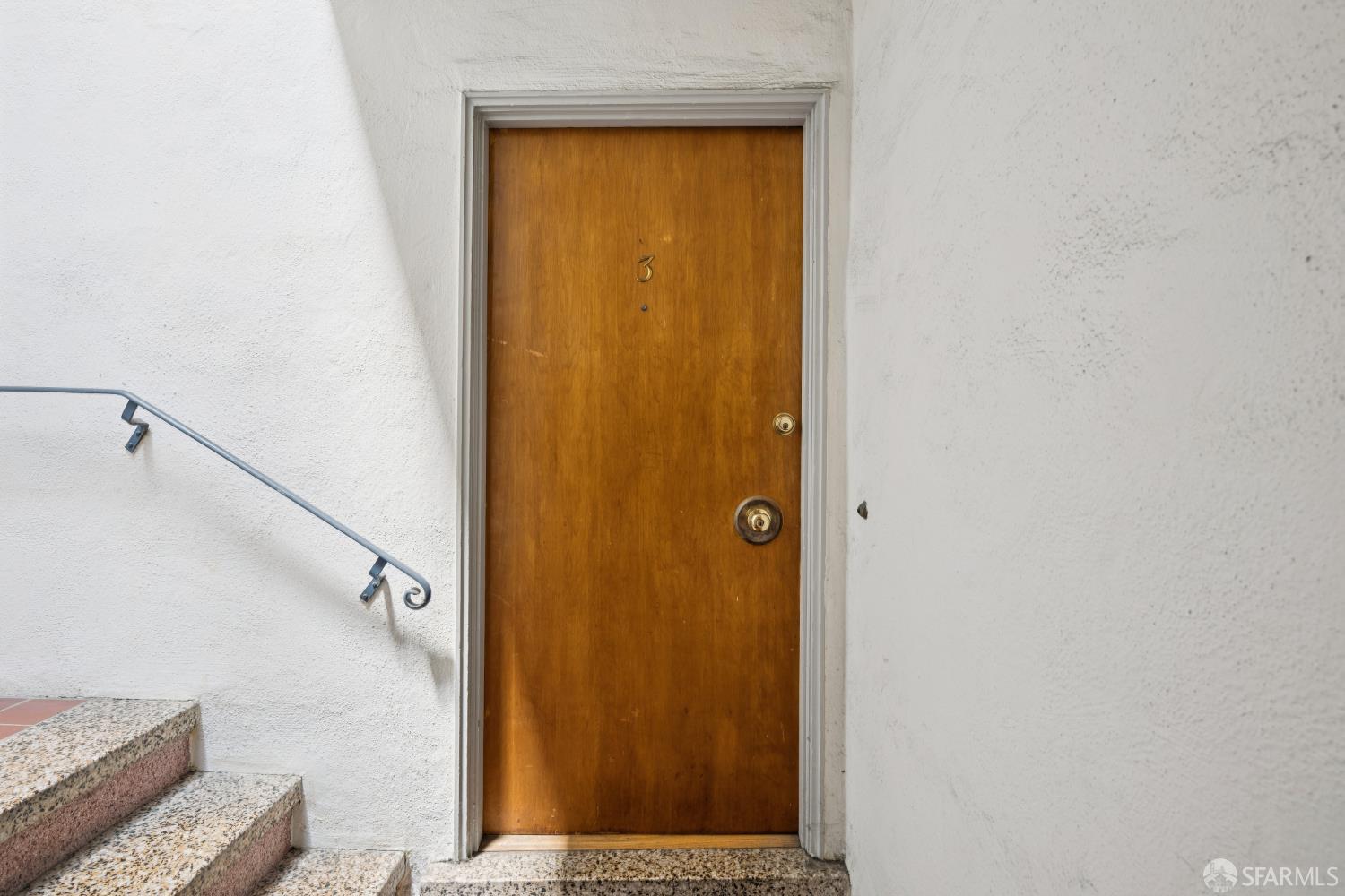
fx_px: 672
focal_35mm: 18
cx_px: 672
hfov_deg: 90.0
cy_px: 448
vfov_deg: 67.4
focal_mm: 18
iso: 400
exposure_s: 1/30
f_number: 8
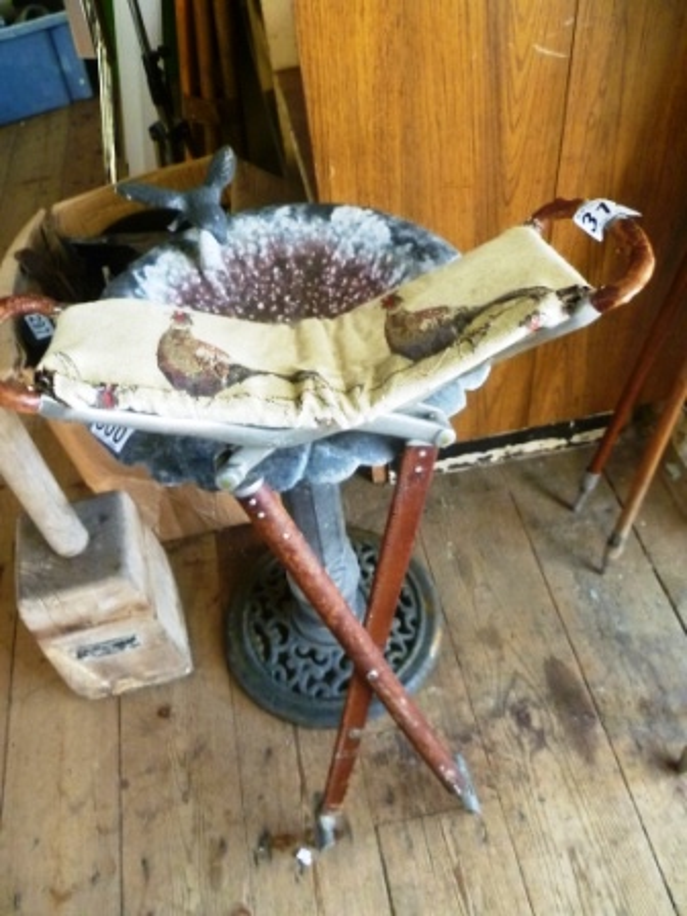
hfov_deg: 49.7
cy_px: 458
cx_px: 344
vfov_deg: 63.4
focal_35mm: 28
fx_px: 741
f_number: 2.8
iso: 400
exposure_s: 1/15
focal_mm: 5
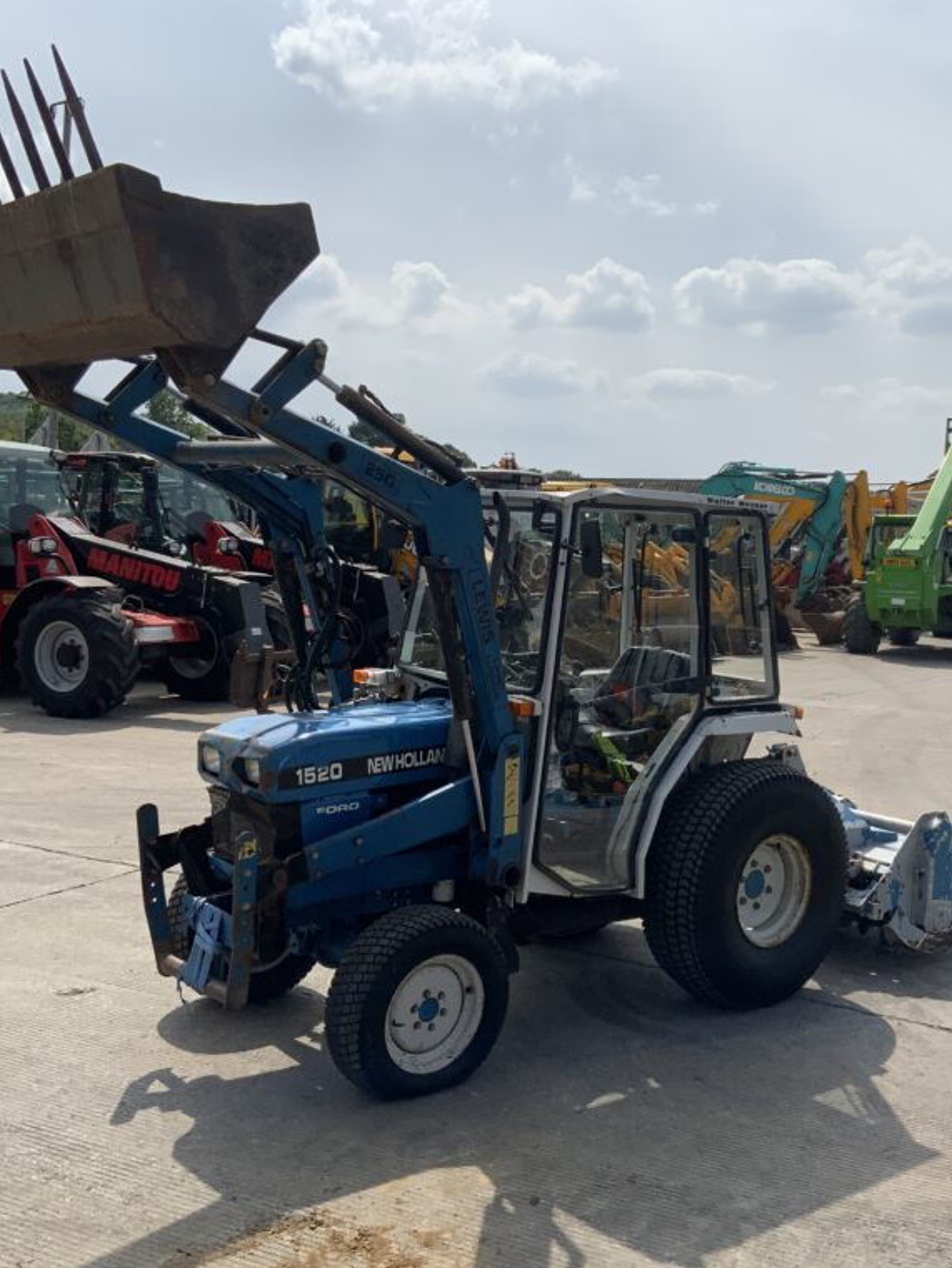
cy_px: 636
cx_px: 532
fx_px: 1430
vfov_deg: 47.9
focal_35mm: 39
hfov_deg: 36.8
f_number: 1.8
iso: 20
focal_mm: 3
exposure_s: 1/4065
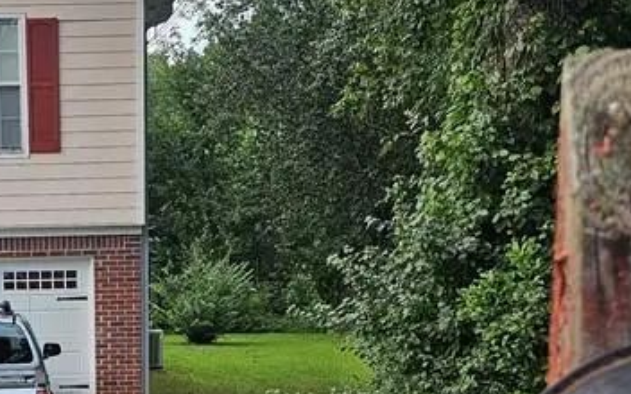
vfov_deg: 17.4
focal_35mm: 71
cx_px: 88
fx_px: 1221
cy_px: 485
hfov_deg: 28.1
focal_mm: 6.3
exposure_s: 1/120
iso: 32
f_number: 1.7
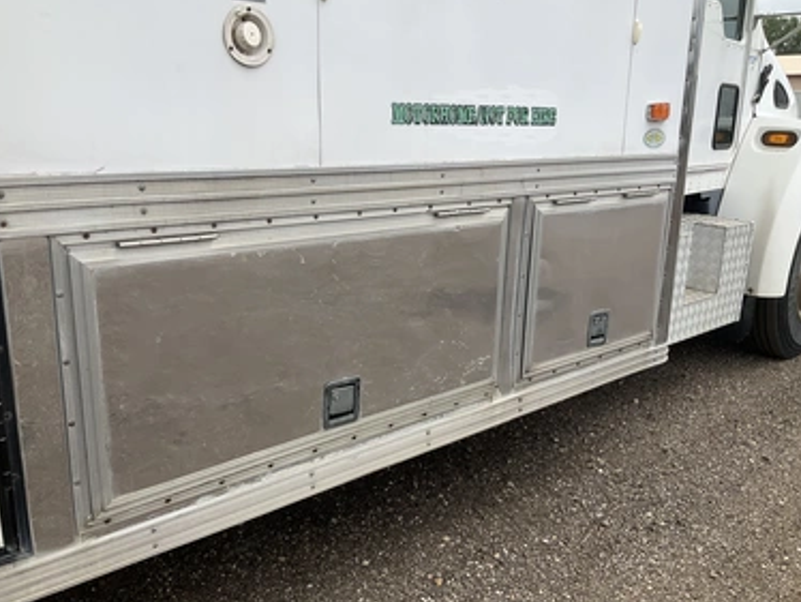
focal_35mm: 31
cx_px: 386
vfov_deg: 45.5
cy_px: 308
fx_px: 718
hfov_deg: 58.3
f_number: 1.8
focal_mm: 3
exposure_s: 1/1144
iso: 25
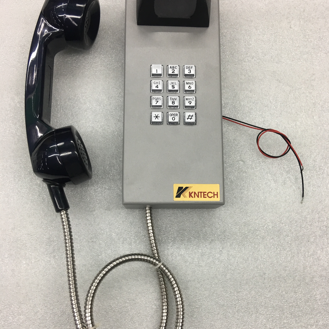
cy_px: 168
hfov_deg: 47.2
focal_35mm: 35
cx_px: 165
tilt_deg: -79.2
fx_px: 376
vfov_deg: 47.2
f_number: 2.2
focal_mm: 4.15
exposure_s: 1/33
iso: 40
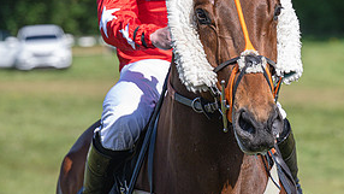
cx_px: 233
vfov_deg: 3.6
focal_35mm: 336
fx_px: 3065
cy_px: 67
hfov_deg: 6.4
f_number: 4
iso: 400
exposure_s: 1/2000
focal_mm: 110
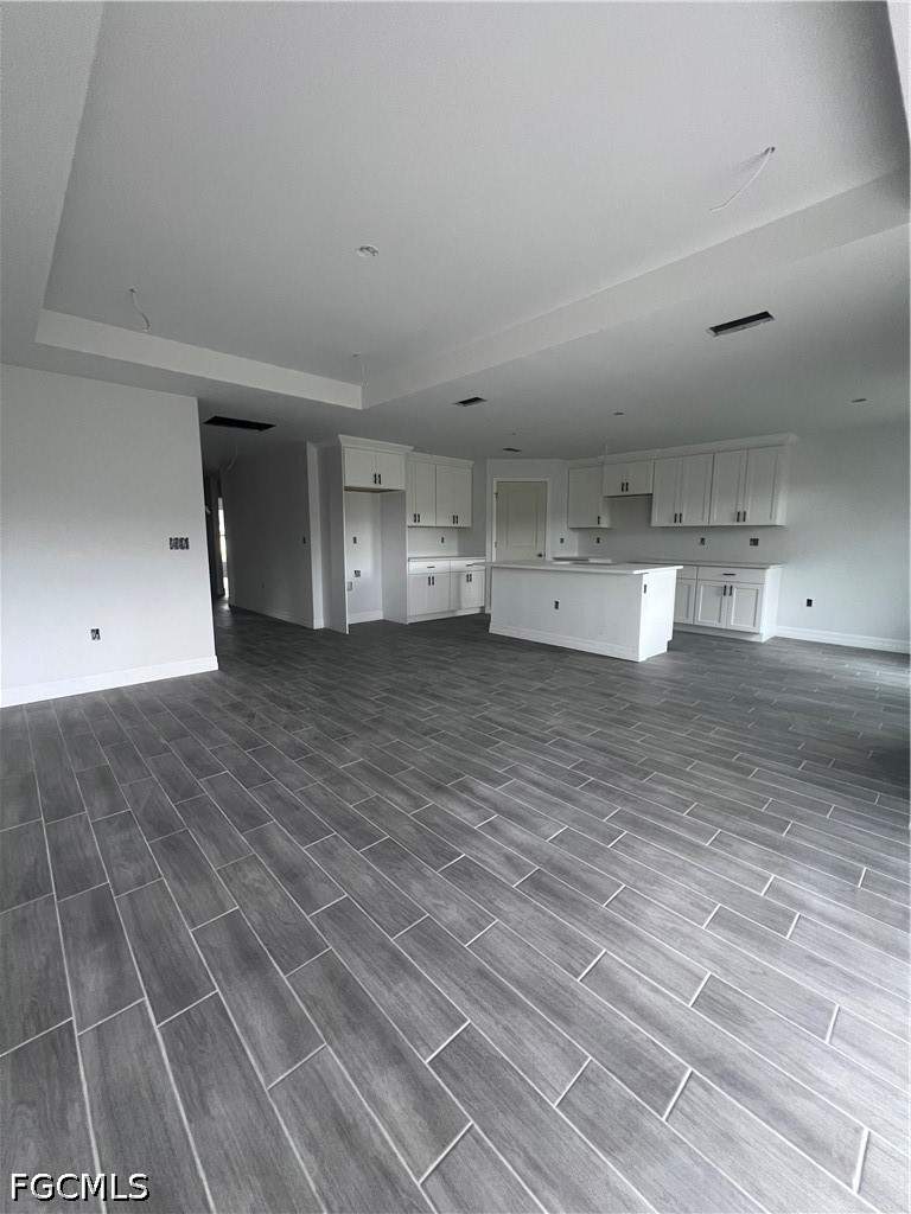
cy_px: 607
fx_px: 456
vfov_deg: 106.2
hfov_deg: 89.9
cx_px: 456
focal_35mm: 13
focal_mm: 1.57
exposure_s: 1/91
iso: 250
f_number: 1.8
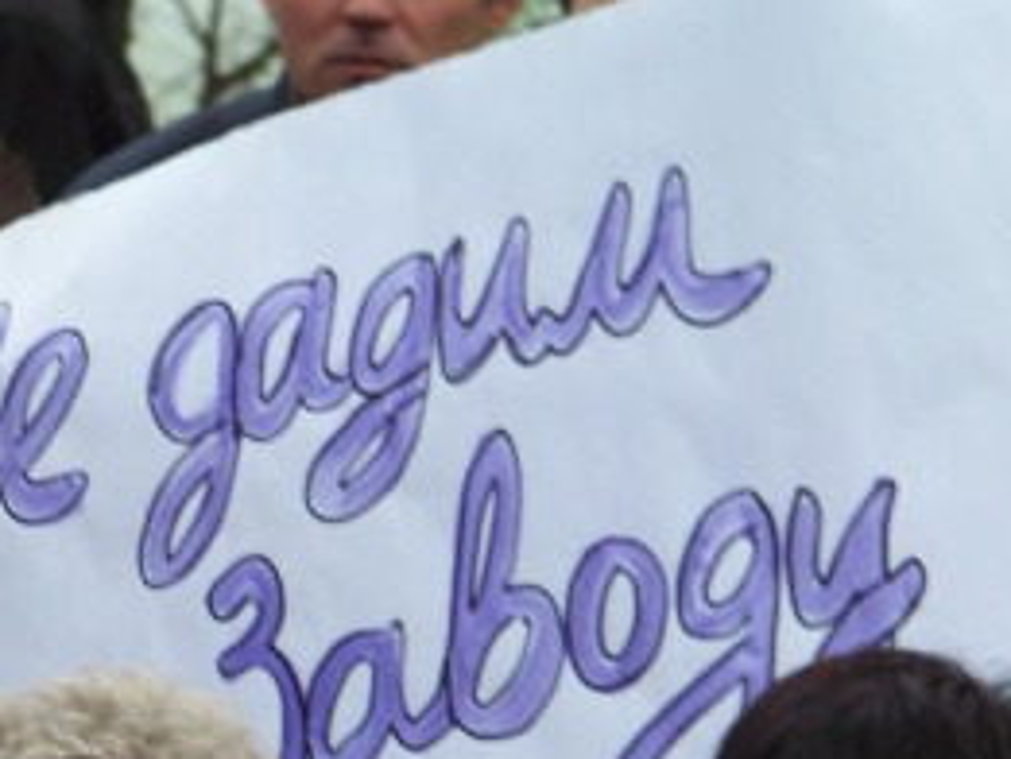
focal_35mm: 513
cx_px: 182
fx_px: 14990
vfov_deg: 2.9
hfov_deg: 3.9
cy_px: 740
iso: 71
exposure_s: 1/60
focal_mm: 33.3
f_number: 3.6
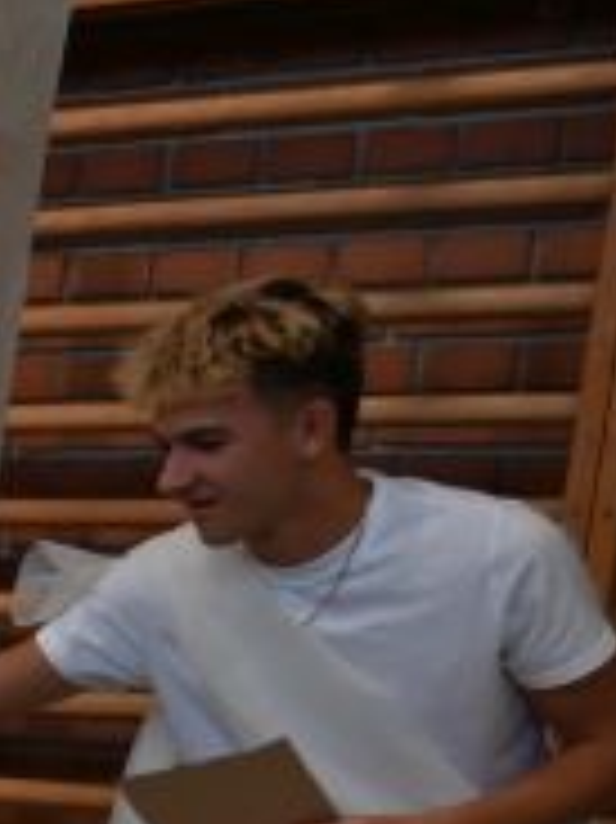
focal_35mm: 122
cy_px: 1108
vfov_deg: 15.3
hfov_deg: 9.7
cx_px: -1160
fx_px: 2898
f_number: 6.3
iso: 1600
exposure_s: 1/160
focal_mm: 29
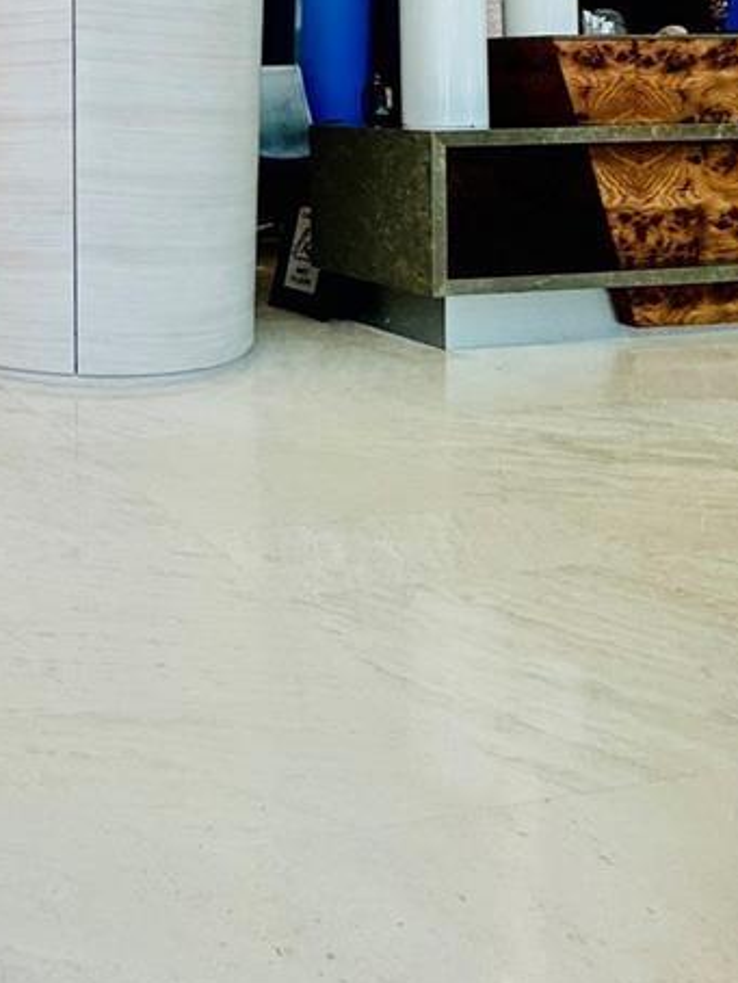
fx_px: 1051
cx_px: -229
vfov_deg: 44.9
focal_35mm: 37
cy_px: 76
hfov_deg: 30.3
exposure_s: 1/120
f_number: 2.2
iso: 64
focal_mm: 2.22
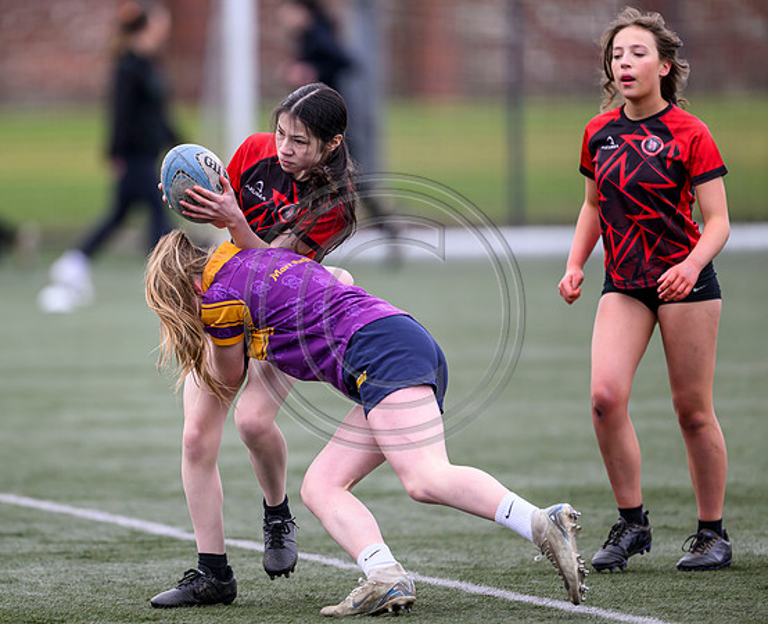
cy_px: 307
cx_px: 292
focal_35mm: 462
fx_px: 10572
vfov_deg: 3.4
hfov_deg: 4.2
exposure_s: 1/1250
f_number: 3.2
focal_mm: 400
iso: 500
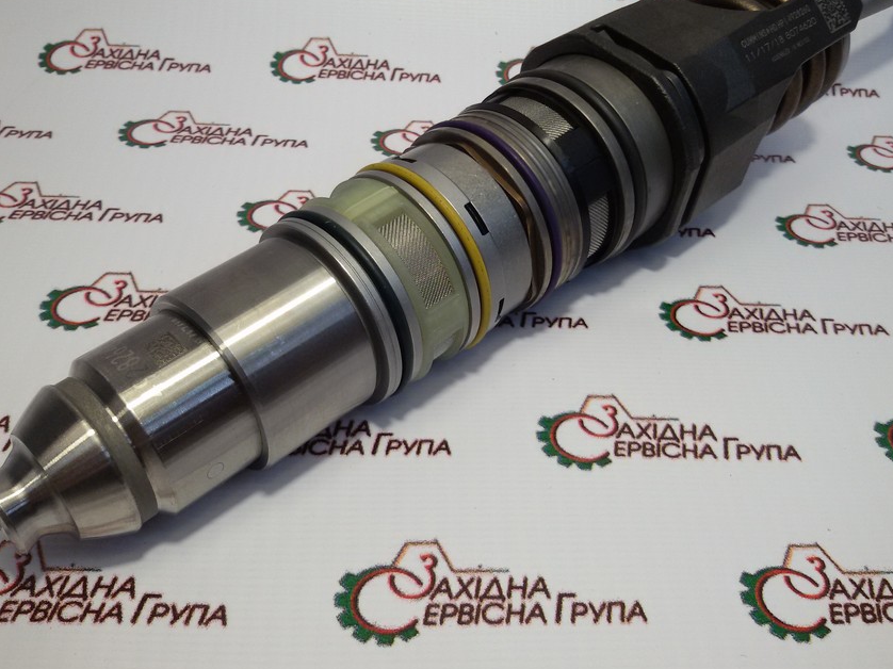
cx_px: 464
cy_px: 299
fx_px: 954
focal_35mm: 37
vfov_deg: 38.6
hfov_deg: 50.1
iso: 50
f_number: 2.4
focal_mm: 2.93
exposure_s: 1/50
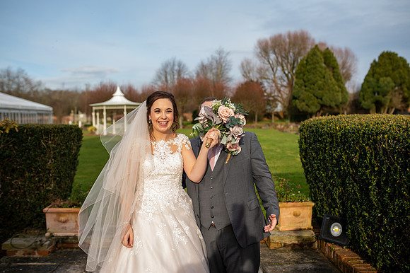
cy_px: 136
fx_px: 398
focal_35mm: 35
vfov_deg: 37.8
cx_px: 205
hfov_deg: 54.5
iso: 100
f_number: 3.2
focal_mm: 35
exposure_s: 1/500
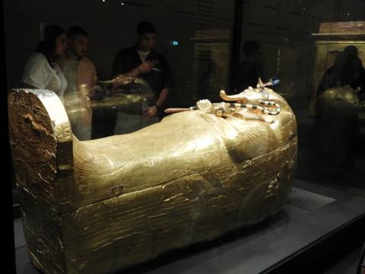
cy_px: 137
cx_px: 182
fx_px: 369
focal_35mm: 35
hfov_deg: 52.6
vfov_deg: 40.7
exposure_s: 1/8
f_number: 3.8
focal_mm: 6.3
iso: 720
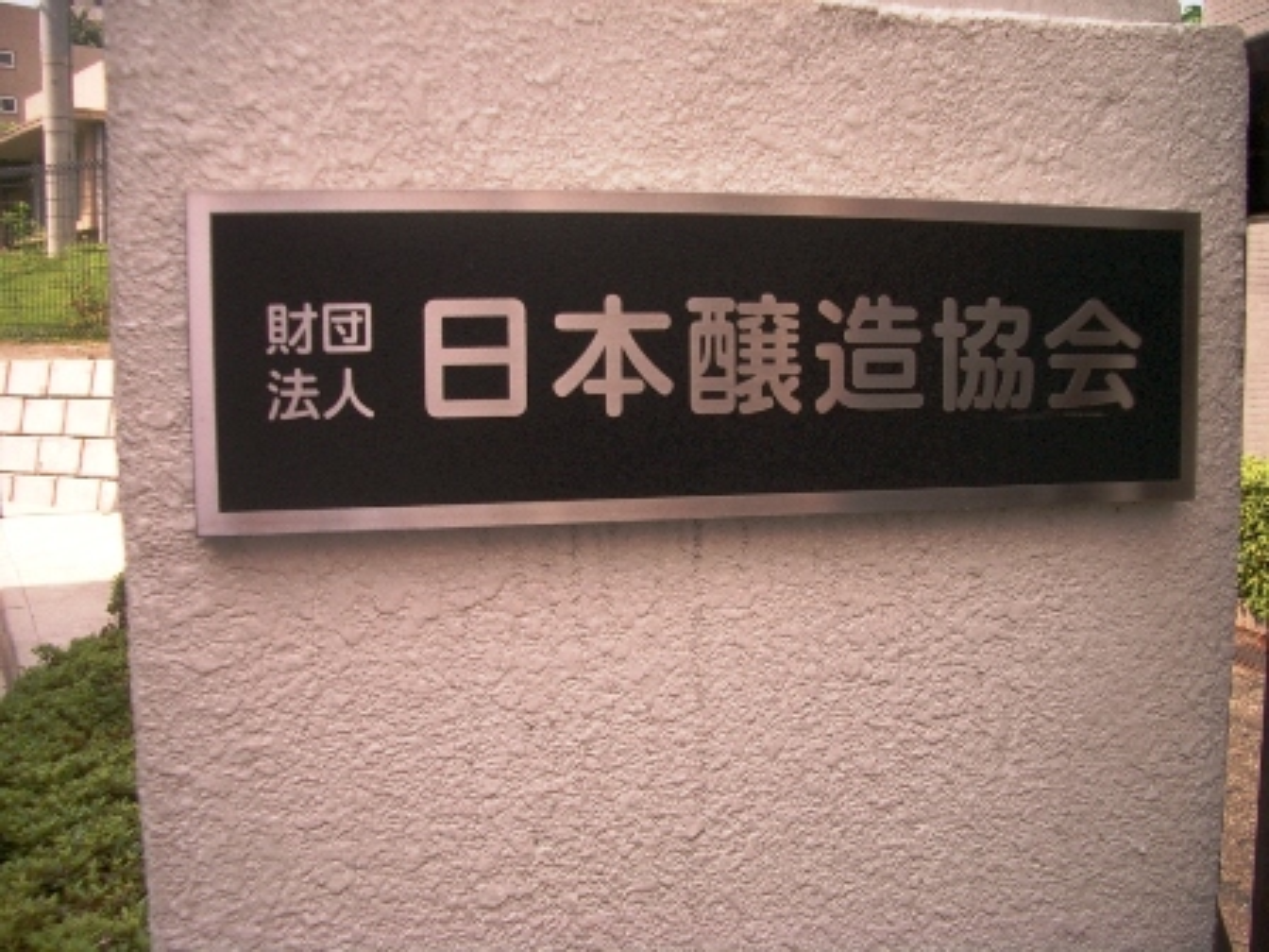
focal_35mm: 35
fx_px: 1283
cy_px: 476
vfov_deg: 40.7
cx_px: 634
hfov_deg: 52.6
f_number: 2.6
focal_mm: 5.8
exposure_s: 1/640
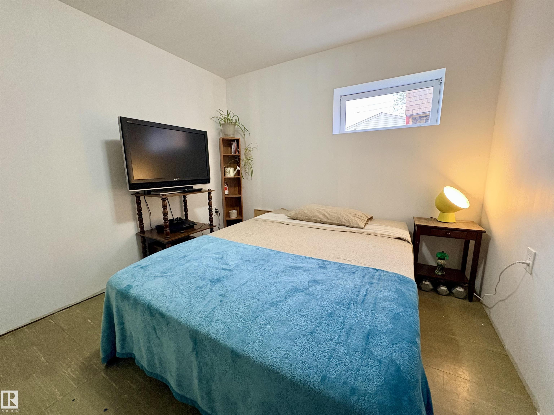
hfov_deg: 102.1
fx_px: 224
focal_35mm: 14
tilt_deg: -10.0
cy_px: 208
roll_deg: +1.1
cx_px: 277
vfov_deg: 85.7
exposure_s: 1/60
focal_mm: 2.22
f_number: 2.2
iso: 320
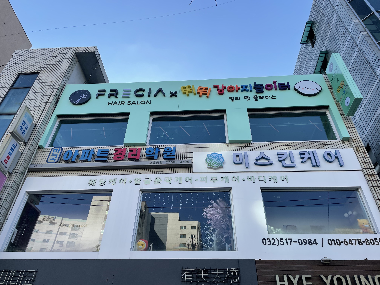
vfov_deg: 53.1
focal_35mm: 26
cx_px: 190
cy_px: 142
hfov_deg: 67.3
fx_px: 285
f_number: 1.6
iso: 32
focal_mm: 4.2
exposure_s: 1/1984
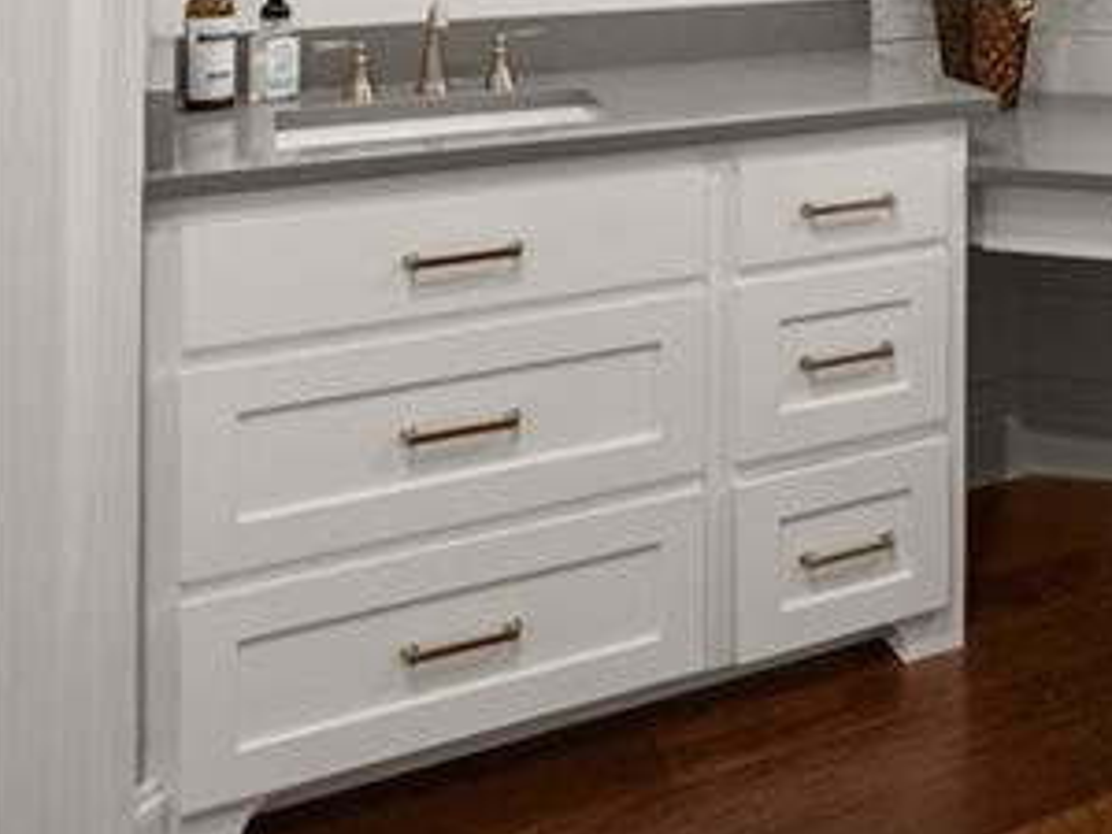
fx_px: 1478
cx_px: 1190
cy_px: -169
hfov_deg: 35.8
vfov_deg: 27.6
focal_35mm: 46
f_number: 7.1
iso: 640
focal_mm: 14
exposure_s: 1/2.5
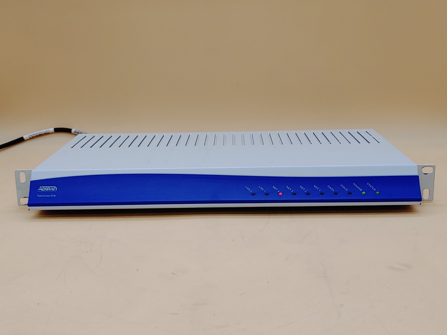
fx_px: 594
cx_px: 224
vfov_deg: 31.5
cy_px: 168
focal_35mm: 46
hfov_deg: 41.2
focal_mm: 4.36
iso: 50
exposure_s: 1/188
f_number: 1.8
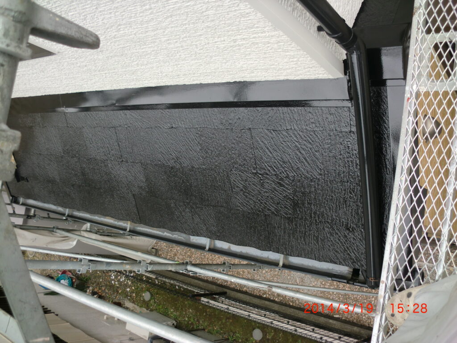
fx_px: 462
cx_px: 228
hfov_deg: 52.6
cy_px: 172
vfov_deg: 40.7
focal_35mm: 35
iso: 64
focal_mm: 6.3
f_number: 3.1
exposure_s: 1/80
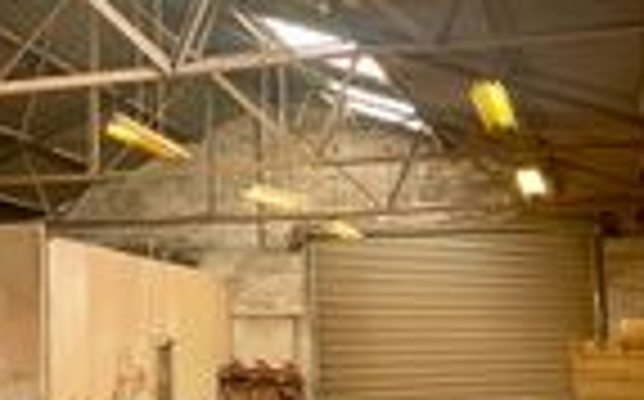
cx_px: -162
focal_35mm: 77
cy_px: 202
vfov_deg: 16.9
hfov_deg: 24.0
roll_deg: +0.0
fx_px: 1350
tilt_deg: +7.3
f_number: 1.6
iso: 125
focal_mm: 4.2
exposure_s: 1/50
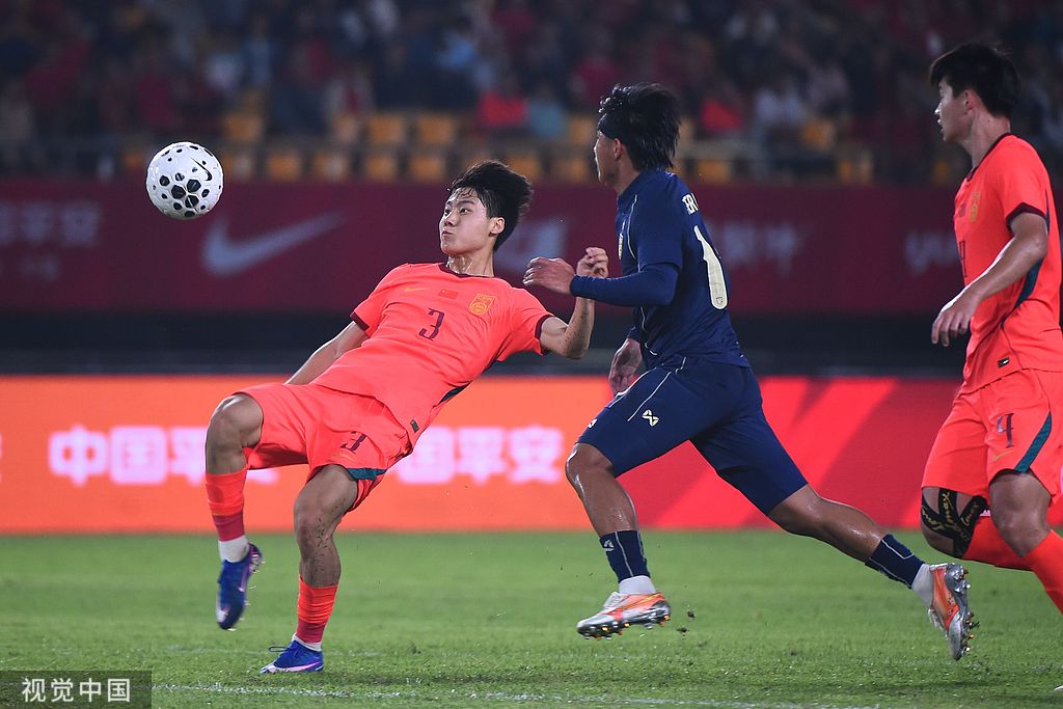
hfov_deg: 5.7
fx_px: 10631
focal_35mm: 360
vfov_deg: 3.8
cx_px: 532
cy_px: 354
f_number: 4
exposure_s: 1/800
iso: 3200
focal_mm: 360
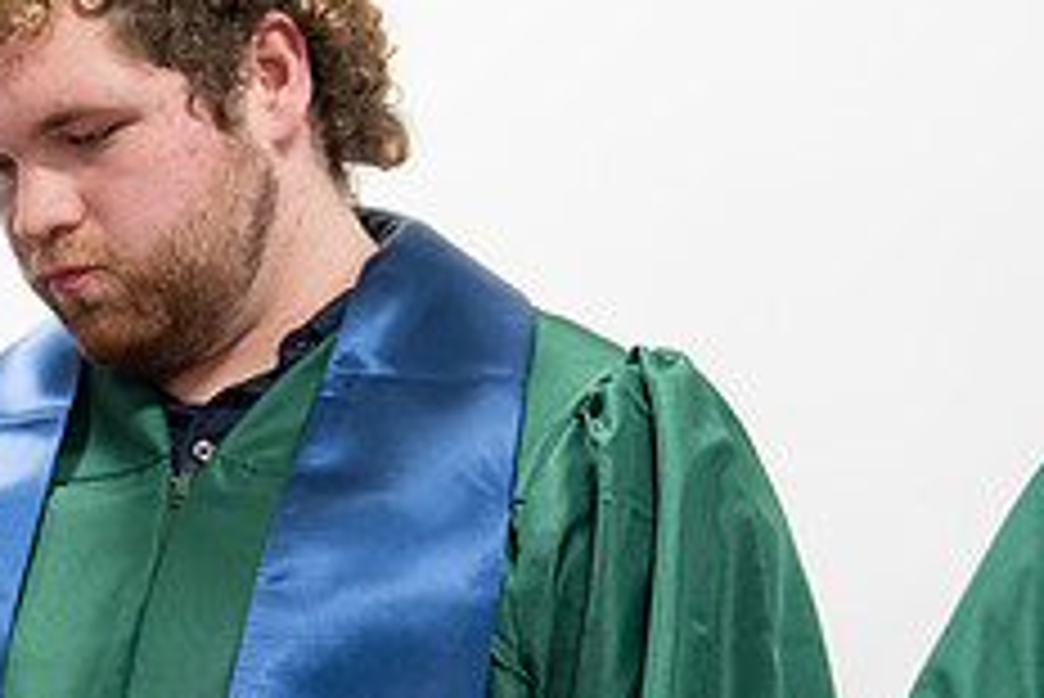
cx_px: 230
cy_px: 484
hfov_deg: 16.3
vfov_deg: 11.0
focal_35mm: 125
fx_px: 3627
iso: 500
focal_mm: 50
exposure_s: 1/320
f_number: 1.2
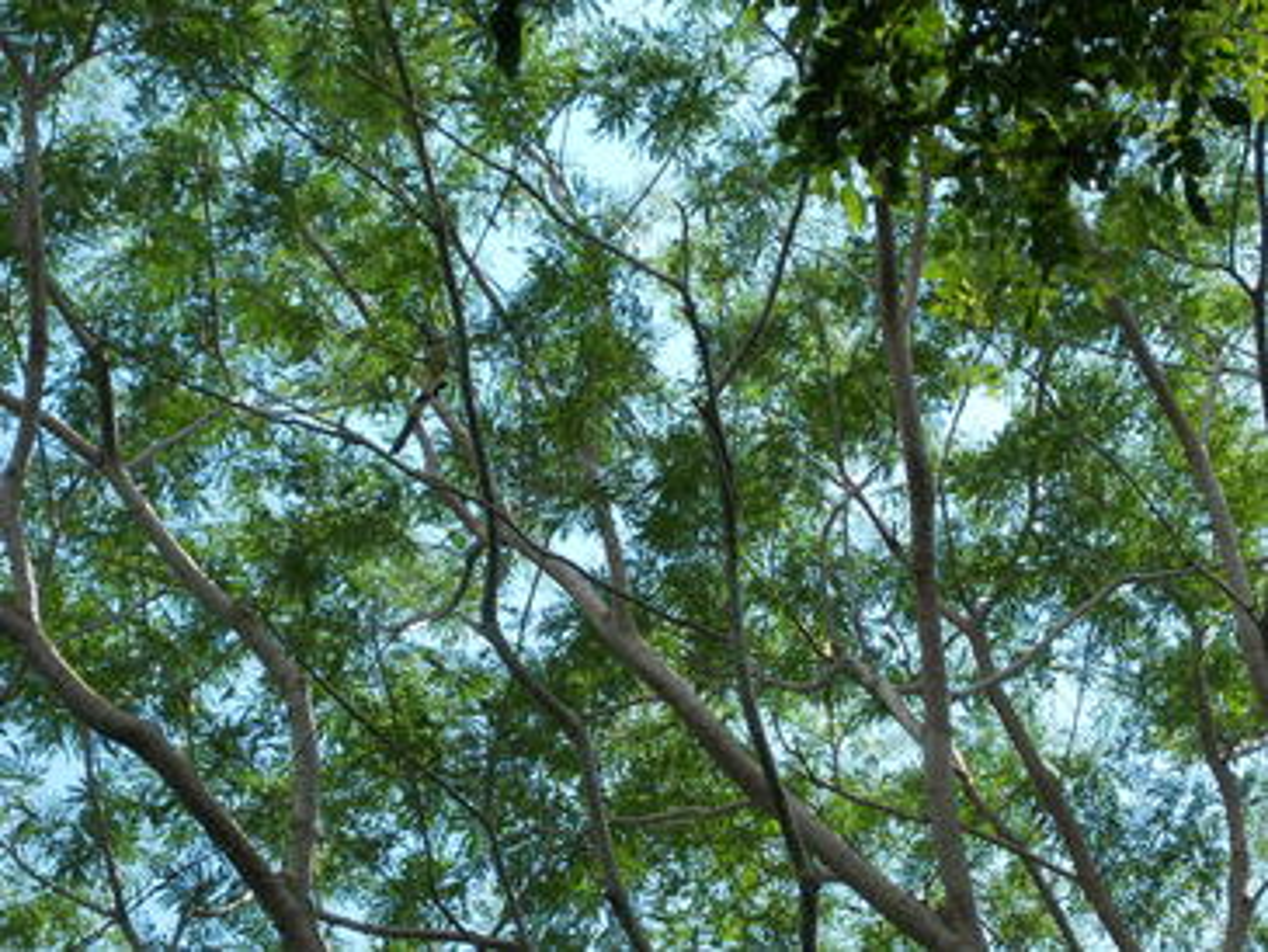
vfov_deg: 13.7
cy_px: 476
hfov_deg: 18.2
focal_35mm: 108
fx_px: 3957
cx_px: 634
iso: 80
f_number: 4.9
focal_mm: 22.5
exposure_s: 1/200
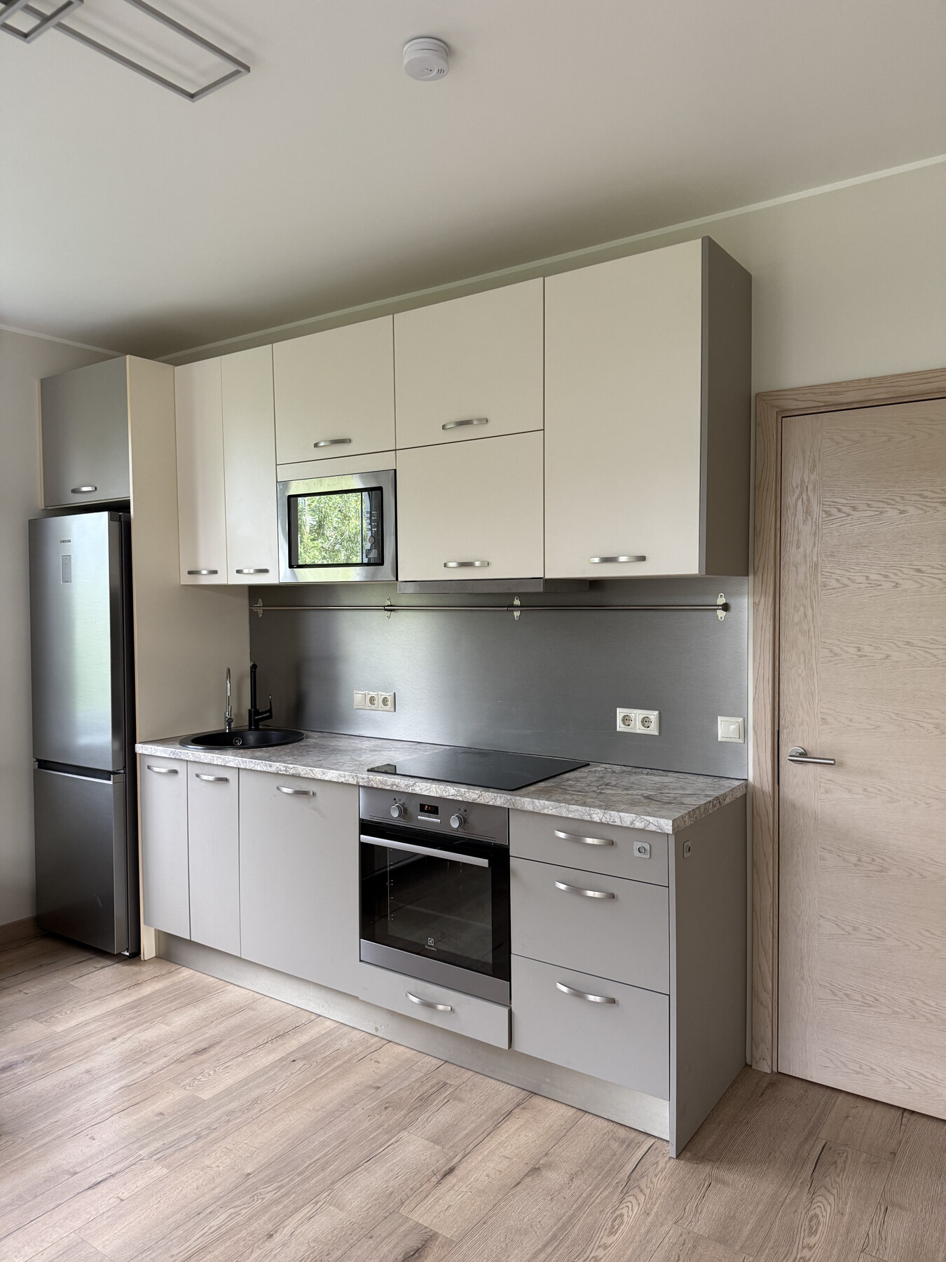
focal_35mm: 24
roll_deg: +0.2
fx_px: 875
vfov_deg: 71.6
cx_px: 473
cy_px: 631
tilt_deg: -2.7
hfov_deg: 56.8
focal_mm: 6.76
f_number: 1.78
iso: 200
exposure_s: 1/107
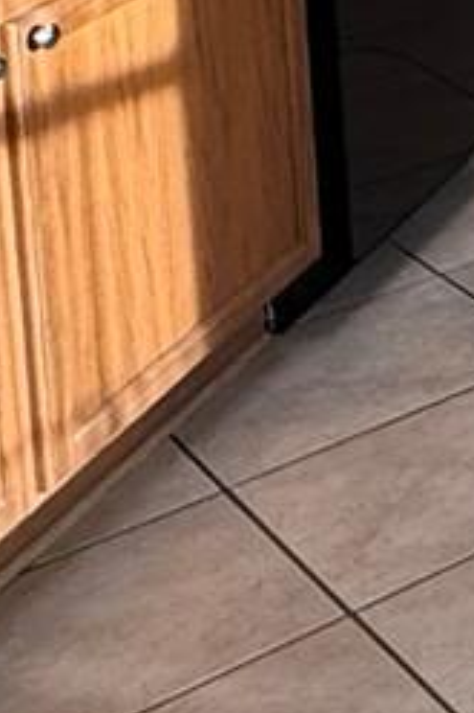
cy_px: -463
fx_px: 1859
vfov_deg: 18.3
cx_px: 1663
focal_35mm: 94
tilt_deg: -5.3
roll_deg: -0.1
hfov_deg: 9.2
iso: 200
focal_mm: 2.22
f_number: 2.2
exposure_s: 1/120
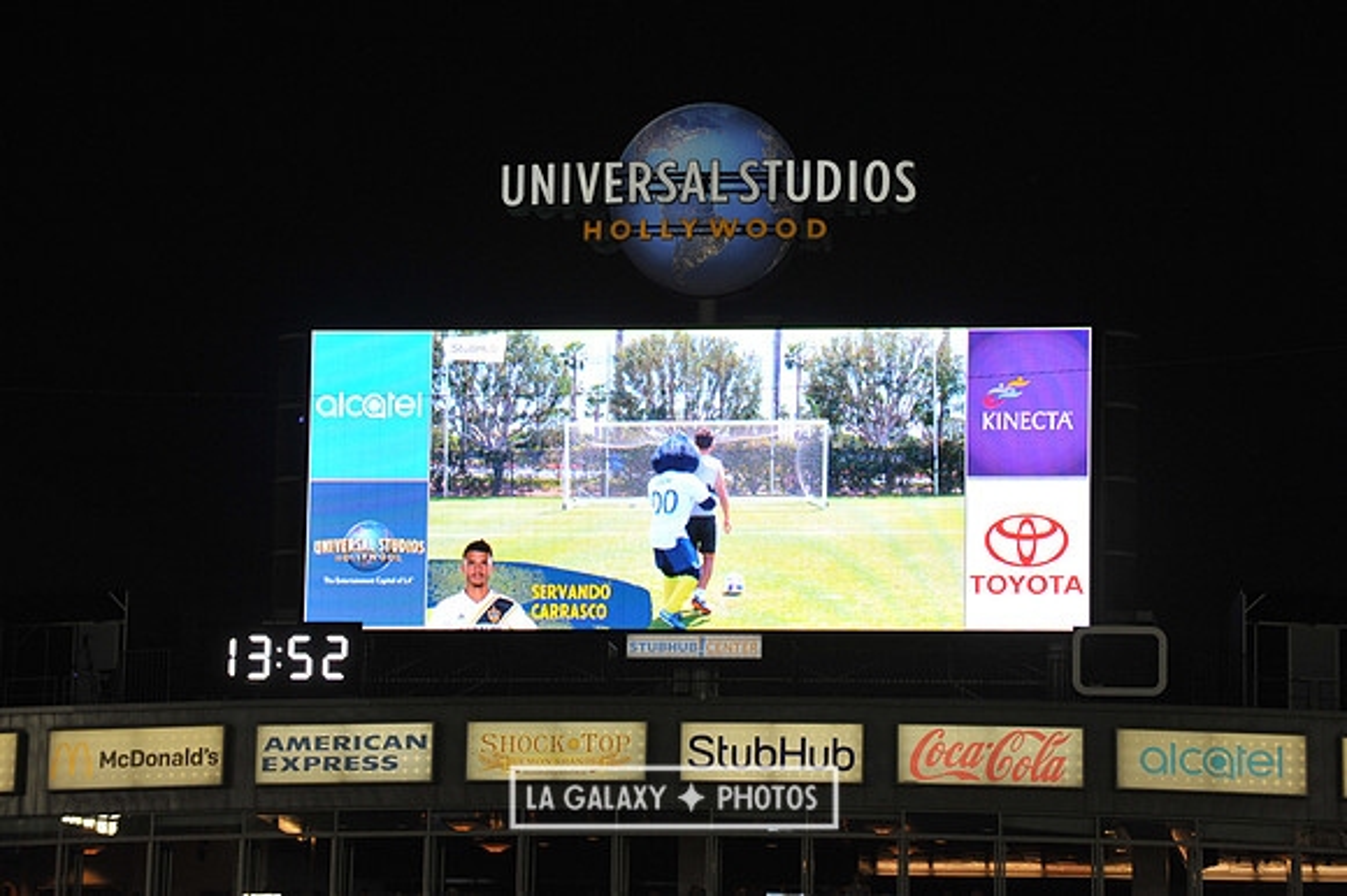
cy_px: 448
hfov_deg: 11.4
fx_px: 6731
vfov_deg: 7.6
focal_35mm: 180
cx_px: 674
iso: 1250
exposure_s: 1/320
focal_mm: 180
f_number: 9
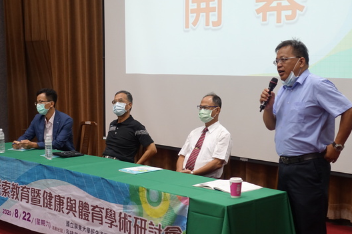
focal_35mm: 65
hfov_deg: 30.9
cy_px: 147
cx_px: 147
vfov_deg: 20.9
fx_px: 636
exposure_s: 1/50
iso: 500
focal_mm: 18.1
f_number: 2.8
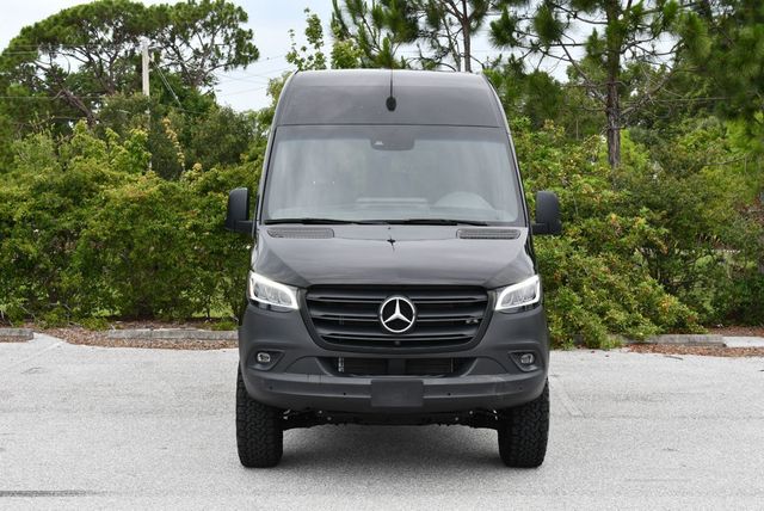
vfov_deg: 22.7
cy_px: 256
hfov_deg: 33.4
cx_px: 382
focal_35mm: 60
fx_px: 1274
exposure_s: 1/250
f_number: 5.6
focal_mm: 30
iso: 320
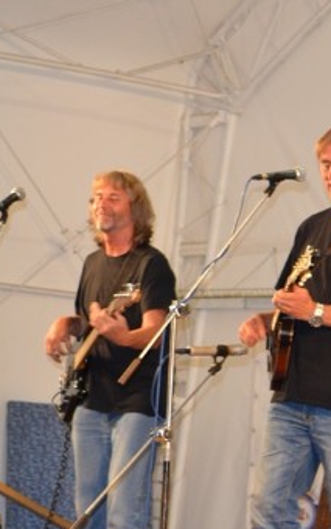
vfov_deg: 12.1
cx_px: 491
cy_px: 287
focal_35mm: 173
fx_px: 2493
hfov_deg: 7.5
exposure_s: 1/60
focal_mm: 55
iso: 1250
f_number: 4.5
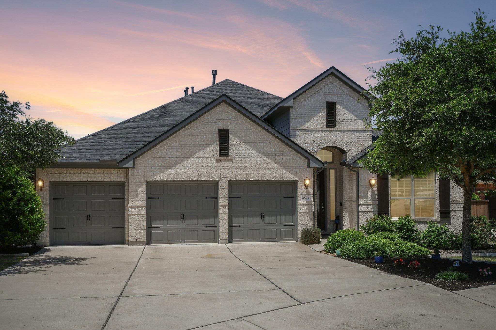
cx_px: 248
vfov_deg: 36.9
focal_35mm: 36
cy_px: 165
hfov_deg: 53.1
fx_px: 496
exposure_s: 1/2500
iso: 400
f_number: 8
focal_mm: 24
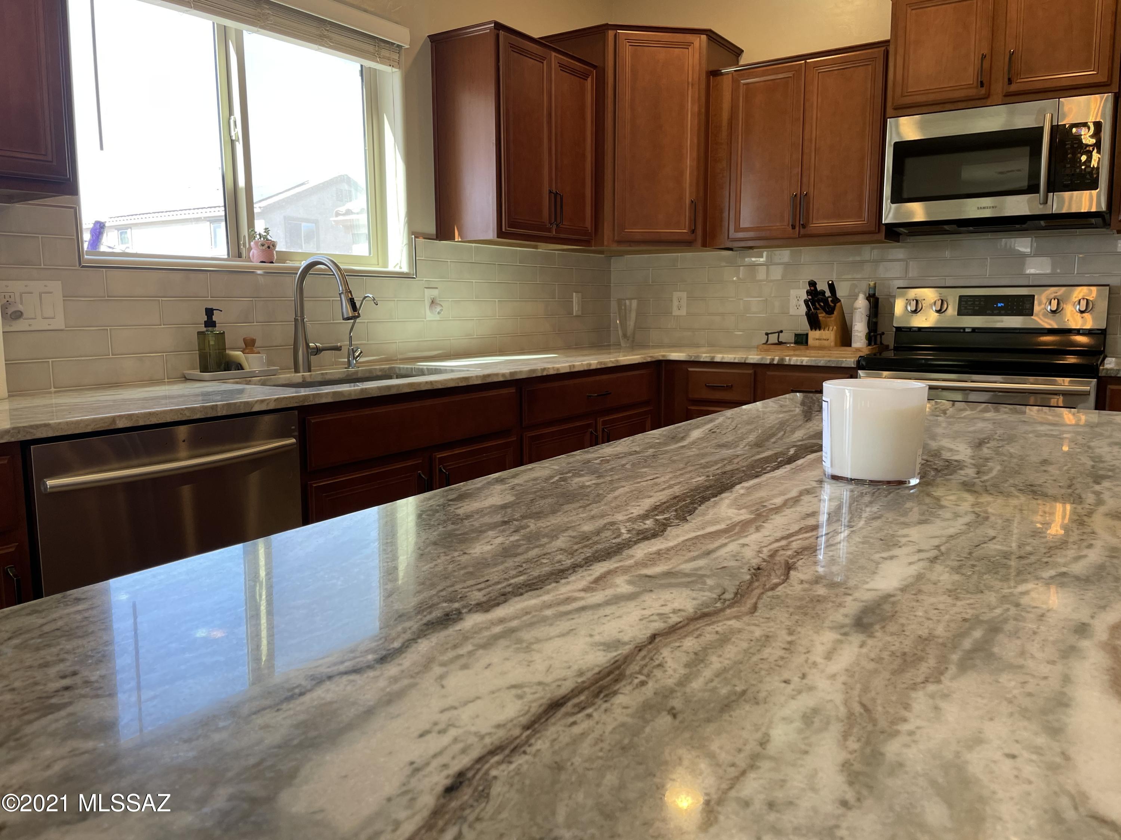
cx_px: 560
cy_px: 420
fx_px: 842
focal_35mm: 26
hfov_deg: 67.3
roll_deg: +0.1
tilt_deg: -7.9
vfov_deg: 53.1
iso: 64
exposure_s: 1/120
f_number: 1.6
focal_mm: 4.2
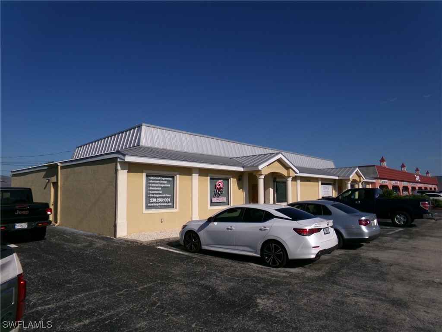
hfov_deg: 71.6
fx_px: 306
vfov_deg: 56.8
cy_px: 166
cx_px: 221
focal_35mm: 24
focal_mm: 4.3
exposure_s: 1/1500
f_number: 3.7
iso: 100
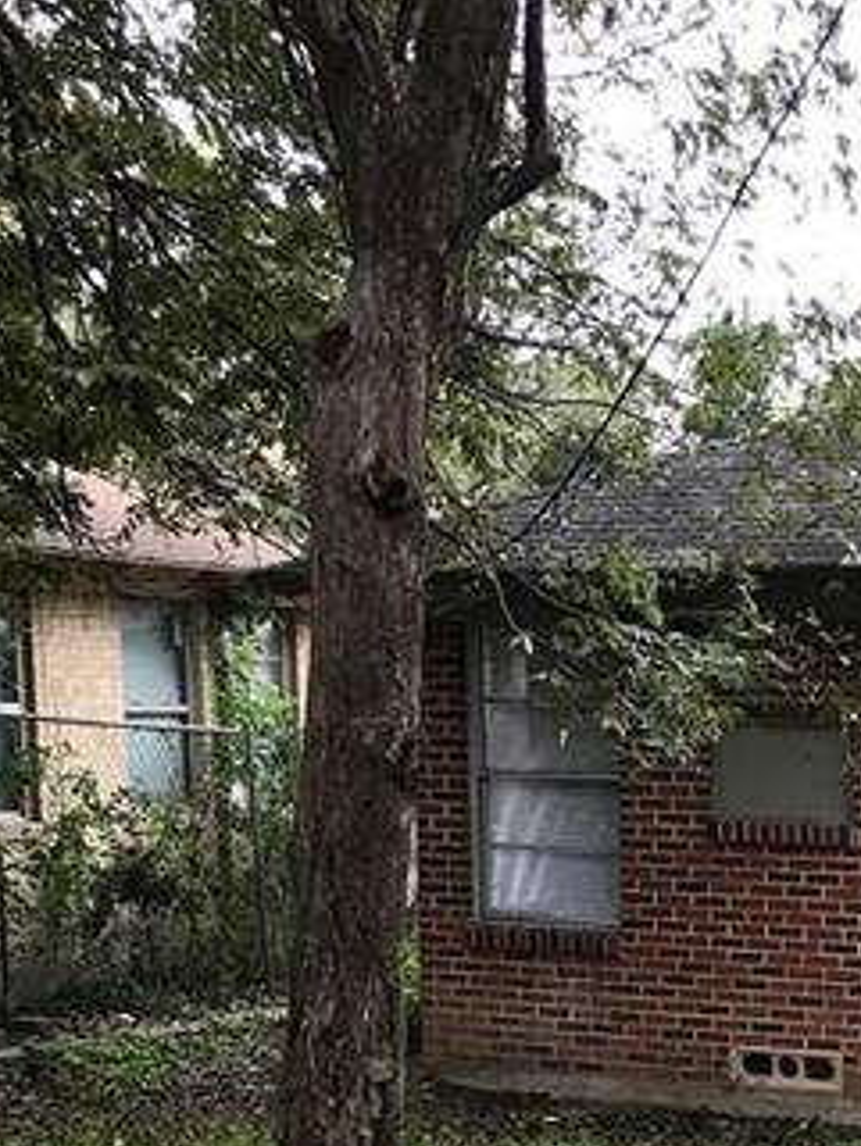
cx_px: 782
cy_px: 1196
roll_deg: -0.2
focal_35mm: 67
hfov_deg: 21.4
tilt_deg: -12.6
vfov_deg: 27.0
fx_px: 2221
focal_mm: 3.99
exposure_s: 1/30
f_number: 1.8
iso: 20
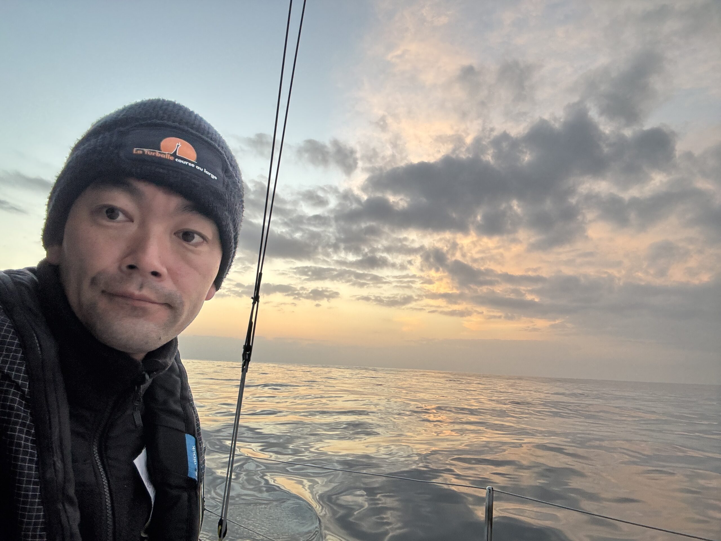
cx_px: 360
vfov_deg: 58.9
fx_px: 479
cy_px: 270
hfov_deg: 73.9
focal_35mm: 23
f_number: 1.9
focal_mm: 2.69
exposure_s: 1/100
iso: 80
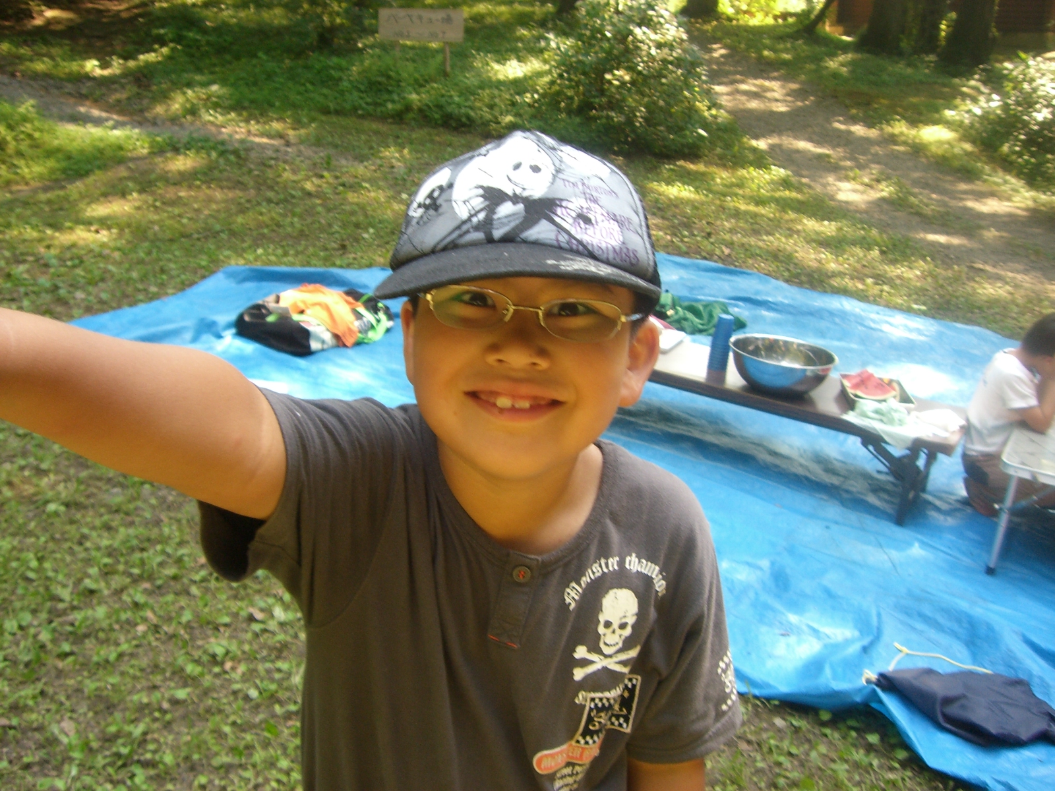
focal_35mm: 38
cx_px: 528
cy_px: 396
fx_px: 1158
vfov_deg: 37.7
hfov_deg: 49.0
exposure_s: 1/125
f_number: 2.7
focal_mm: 6.2
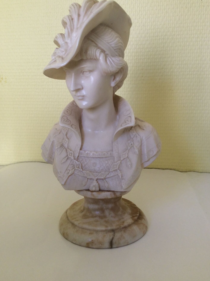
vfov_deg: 54.0
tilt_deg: -10.6
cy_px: 135
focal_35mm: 34
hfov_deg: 41.7
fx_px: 276
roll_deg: -0.7
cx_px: 101
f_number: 2.4
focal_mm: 3.3
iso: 32
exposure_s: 1/50
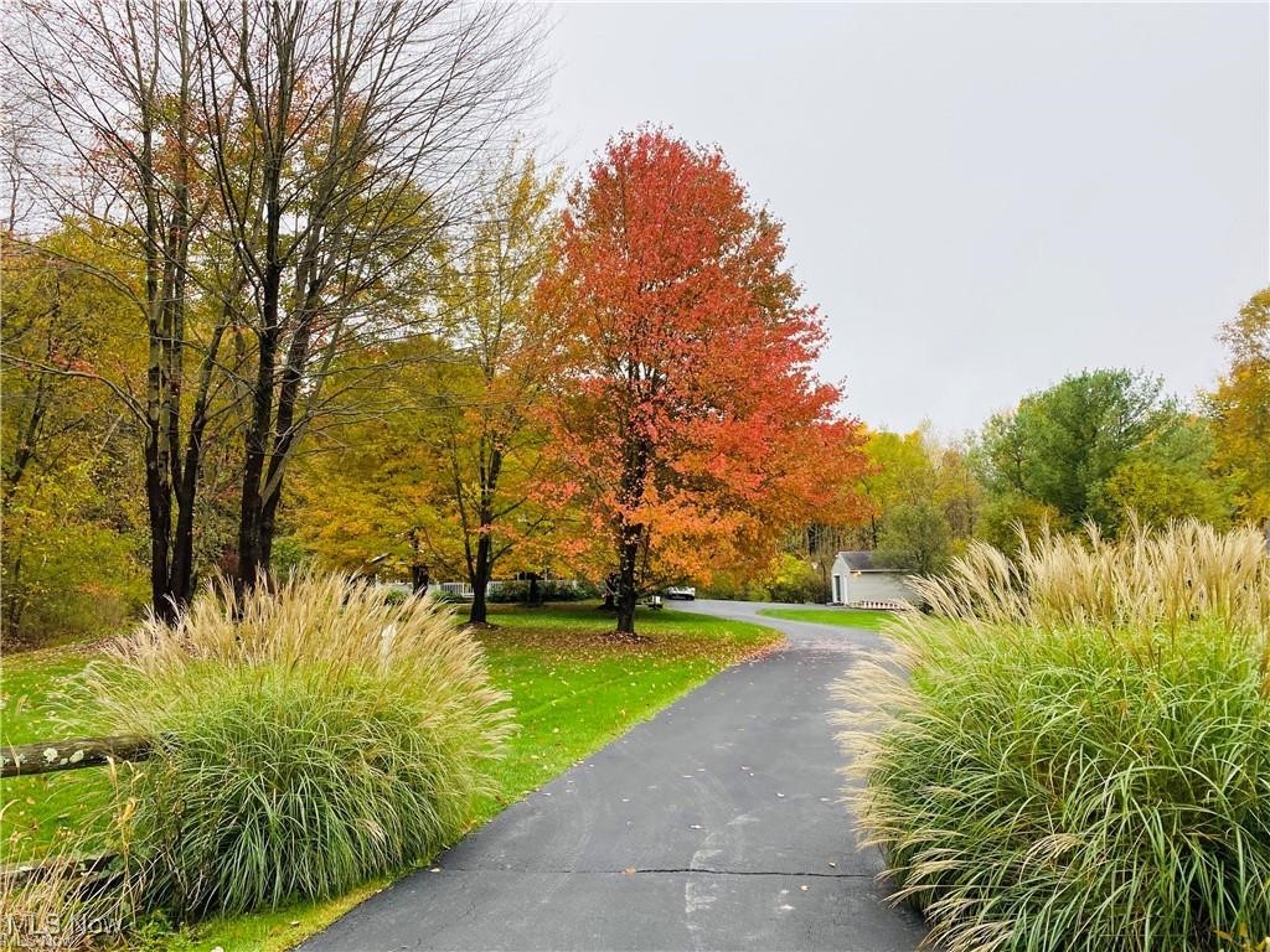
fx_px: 954
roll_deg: +2.3
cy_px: 476
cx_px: 635
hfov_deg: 67.3
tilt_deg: +5.1
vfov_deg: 53.1
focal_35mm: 26
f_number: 1.8
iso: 32
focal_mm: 4.25
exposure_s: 1/409
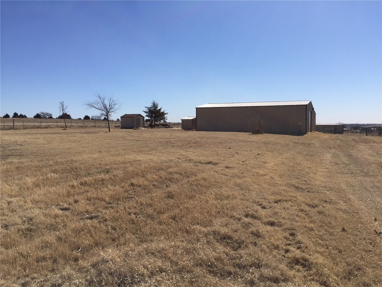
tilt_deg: -1.2
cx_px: 191
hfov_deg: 61.7
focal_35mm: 29
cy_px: 144
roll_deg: +0.2
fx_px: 320
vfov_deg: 48.2
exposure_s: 1/3597
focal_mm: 4.15
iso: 32
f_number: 2.2
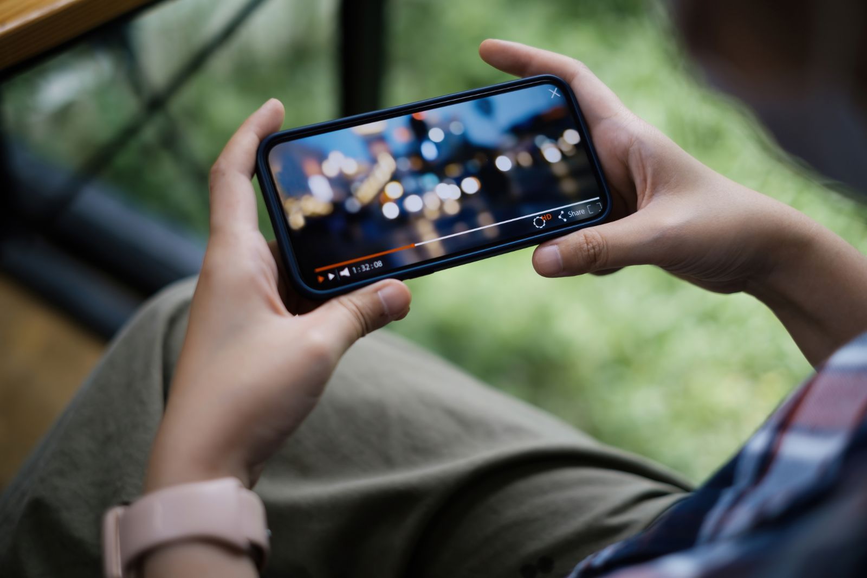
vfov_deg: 25.5
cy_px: 289
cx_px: 434
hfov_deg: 37.5
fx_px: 1276
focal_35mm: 53
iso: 160
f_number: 1.4
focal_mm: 35
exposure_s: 1/500
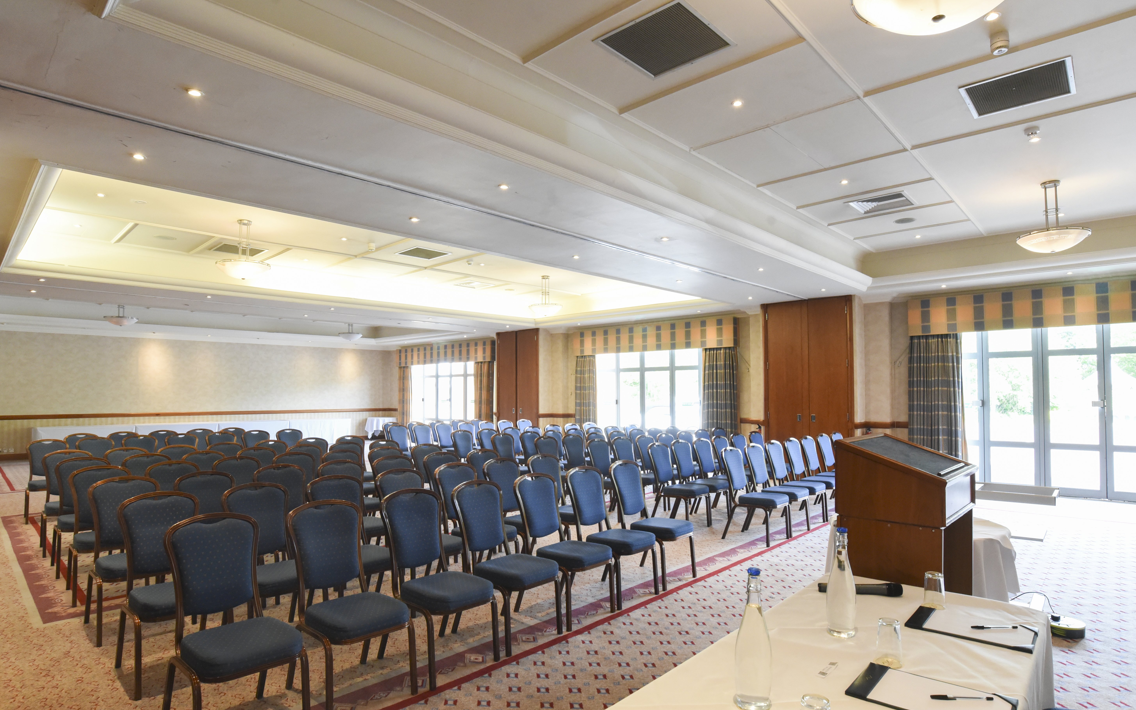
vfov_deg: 62.2
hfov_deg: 88.0
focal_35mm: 19
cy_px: 378
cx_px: 572
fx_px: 588
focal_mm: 18
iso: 3200
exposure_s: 1/60
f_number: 8
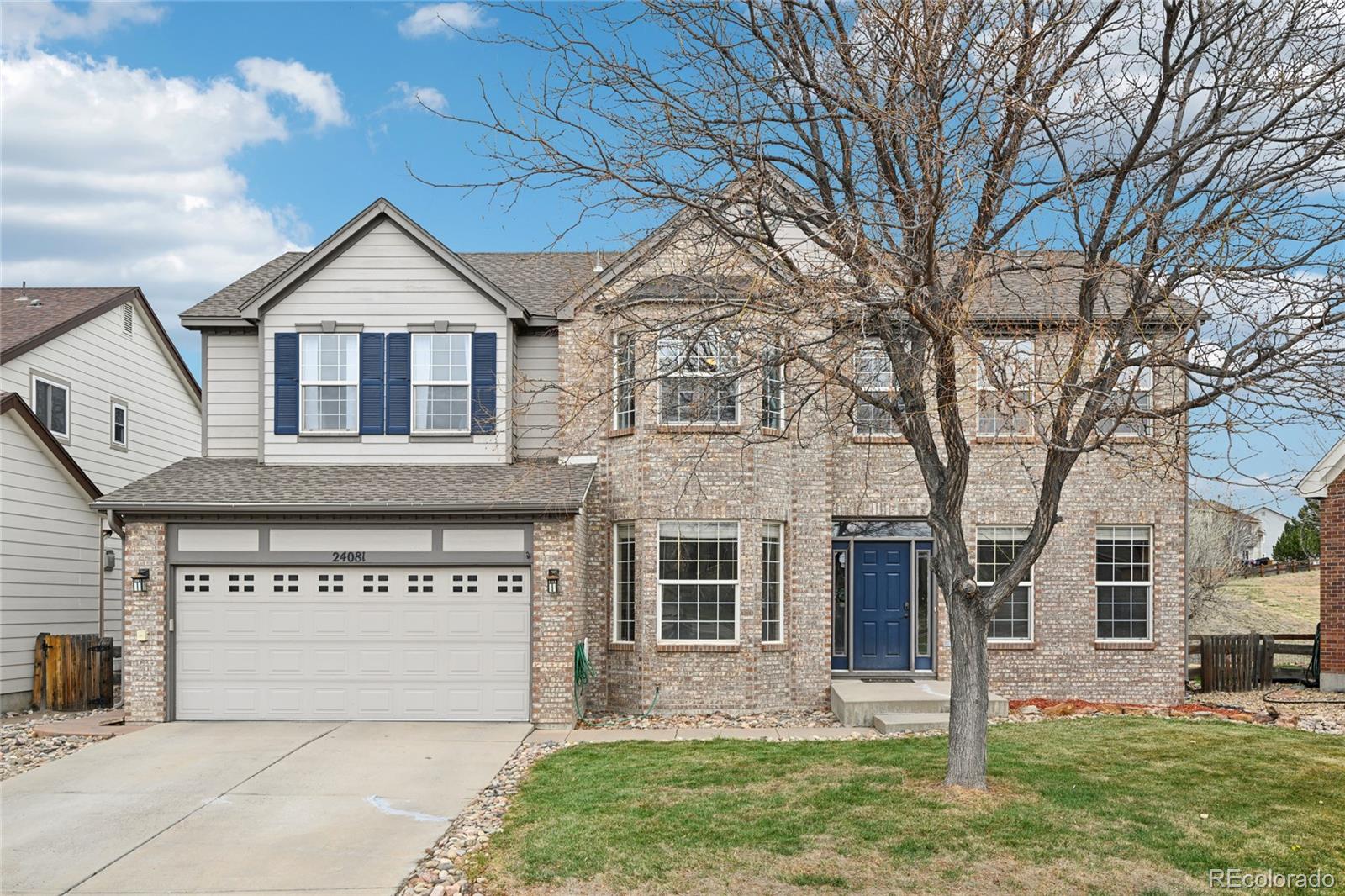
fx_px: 1121
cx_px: 672
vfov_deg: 43.6
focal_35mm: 30
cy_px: 448
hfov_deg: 61.9
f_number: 11
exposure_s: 1/30
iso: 80
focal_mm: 30
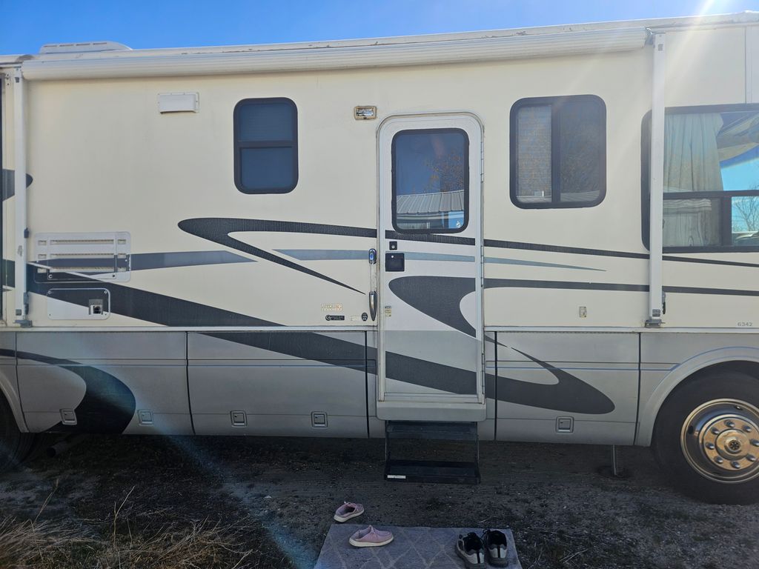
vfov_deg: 58.9
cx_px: 380
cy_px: 284
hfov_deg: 73.9
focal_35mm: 23
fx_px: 504
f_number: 1.8
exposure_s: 1/1232
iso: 25
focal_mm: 5.4
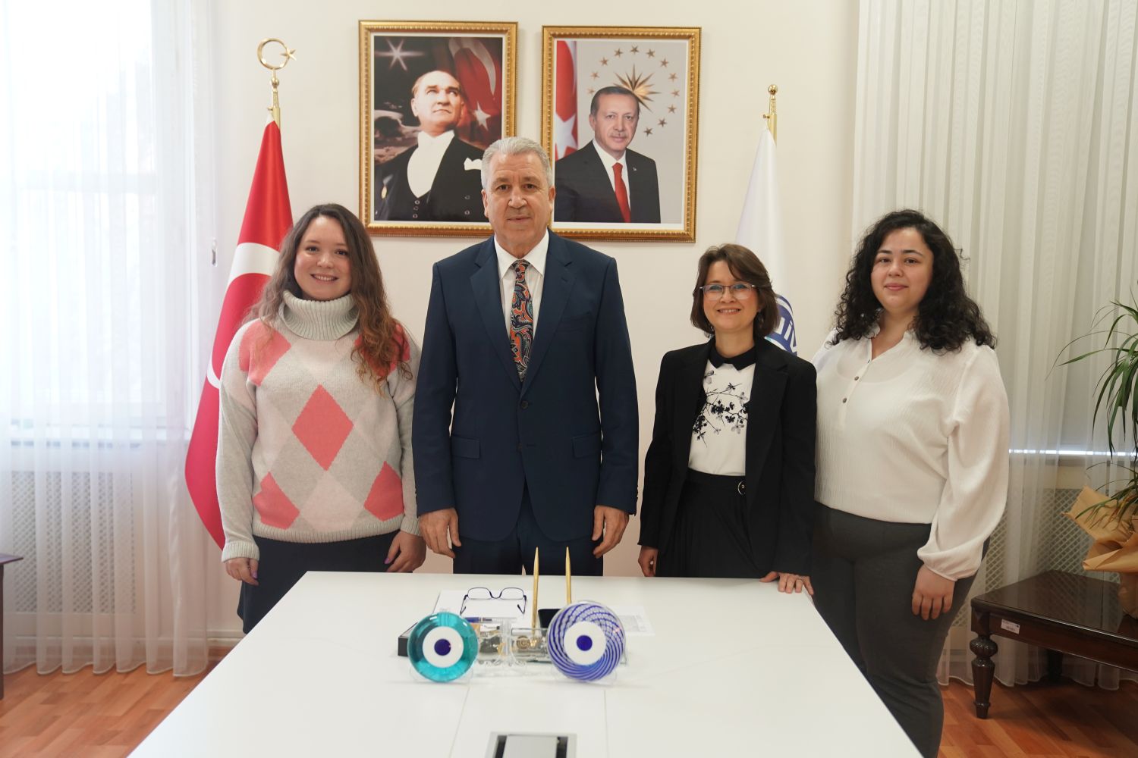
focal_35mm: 34
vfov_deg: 38.9
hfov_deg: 55.8
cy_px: 379
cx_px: 569
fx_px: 1075
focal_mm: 34
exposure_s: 1/125
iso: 1250
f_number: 3.2
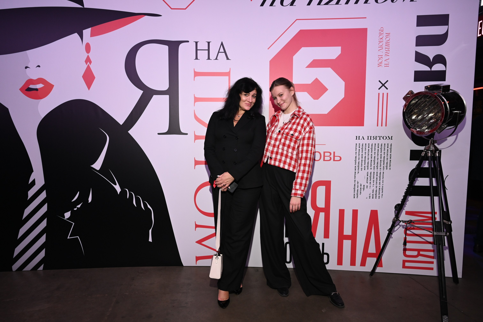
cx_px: 242
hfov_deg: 73.7
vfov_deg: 53.1
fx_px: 322
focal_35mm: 24
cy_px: 161
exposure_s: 1/125
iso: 640
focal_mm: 24
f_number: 5
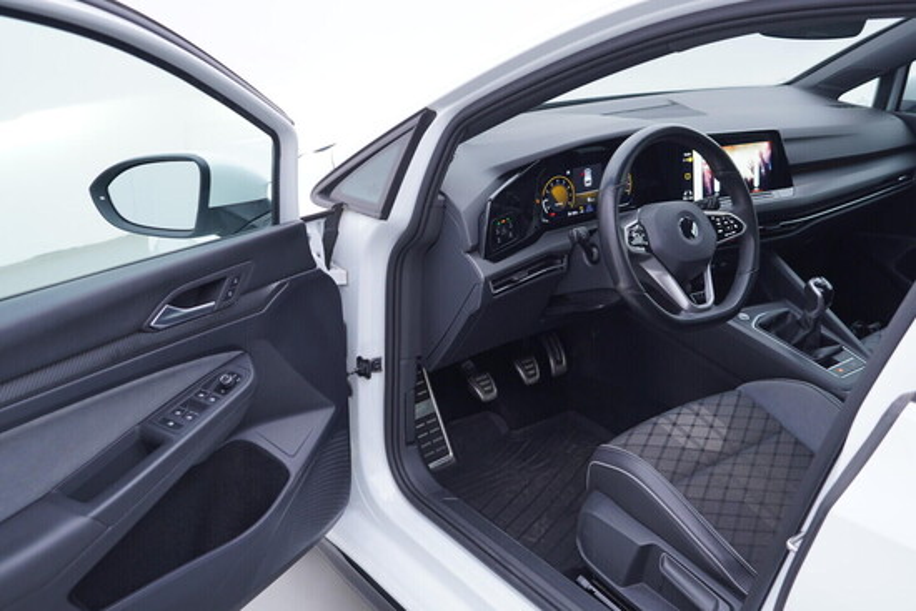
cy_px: 306
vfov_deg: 36.9
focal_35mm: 36
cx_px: 458
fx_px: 916
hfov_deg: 53.1
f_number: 3.2
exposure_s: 1/50
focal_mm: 24
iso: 125
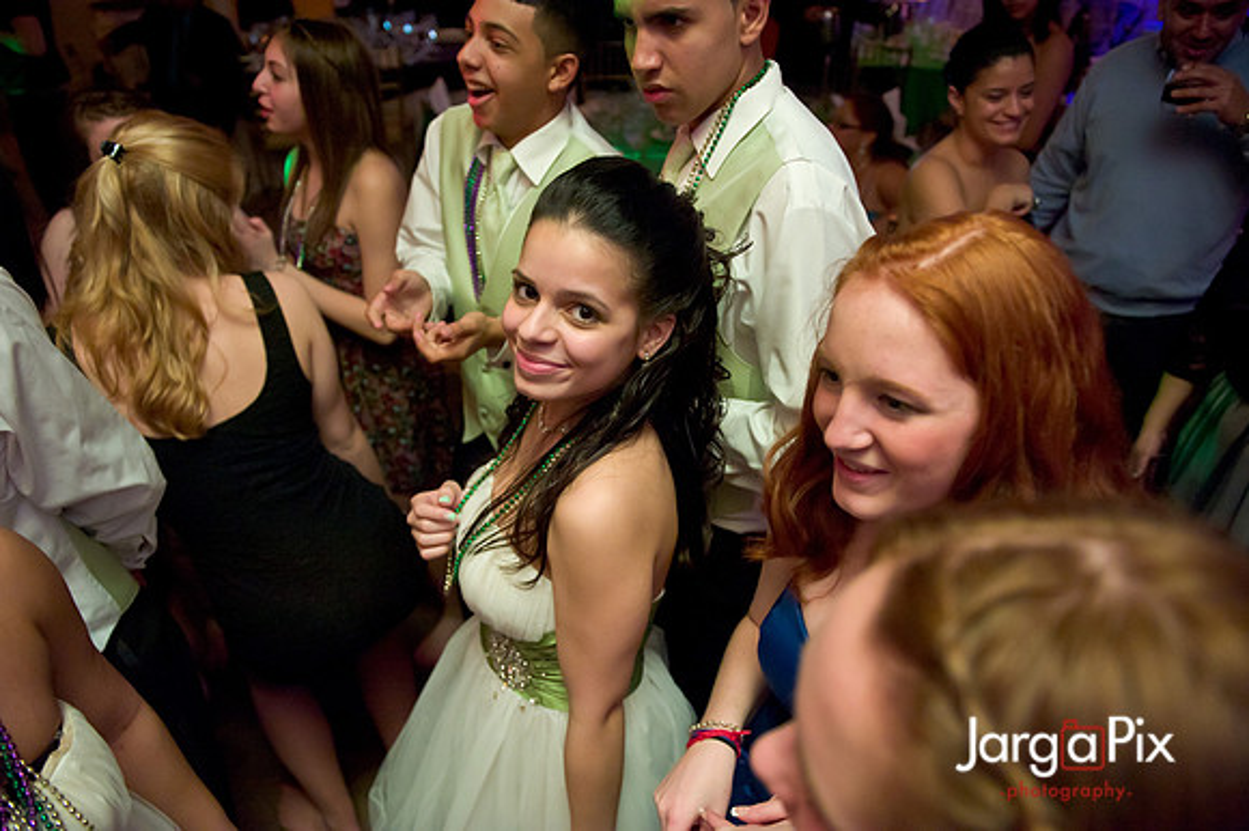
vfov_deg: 53.1
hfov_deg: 73.8
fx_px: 832
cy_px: 416
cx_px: 624
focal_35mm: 24
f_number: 3.2
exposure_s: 1/125
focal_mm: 24
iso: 3200
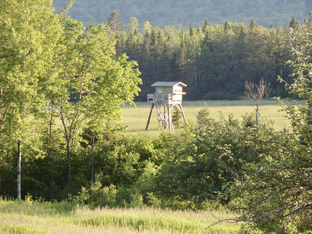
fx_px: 2479
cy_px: 117
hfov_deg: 7.2
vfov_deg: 5.4
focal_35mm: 275
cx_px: 156
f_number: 4.7
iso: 250
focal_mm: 49
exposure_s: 1/200
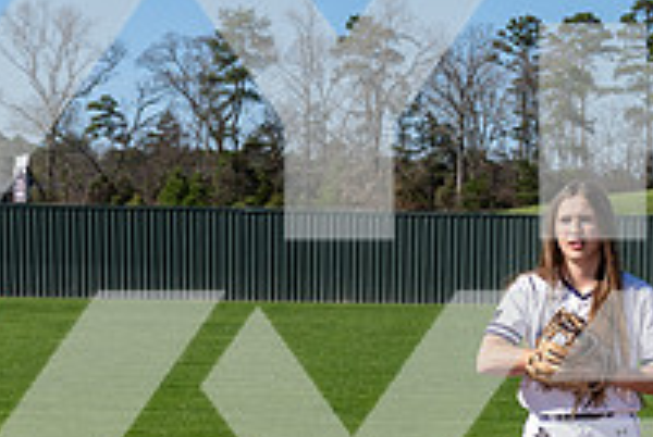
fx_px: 2053
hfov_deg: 18.0
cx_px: 486
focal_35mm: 113
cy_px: 465
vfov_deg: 12.0
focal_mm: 39
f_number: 5.6
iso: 100
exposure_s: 1/1000
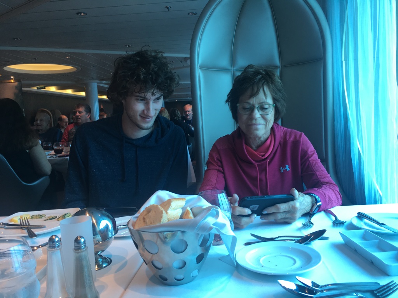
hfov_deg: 61.7
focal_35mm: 29
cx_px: 199
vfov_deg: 48.2
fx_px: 333
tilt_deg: -4.8
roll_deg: +2.4
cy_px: 149
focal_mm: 4.15
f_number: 2.2
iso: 32
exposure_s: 1/40
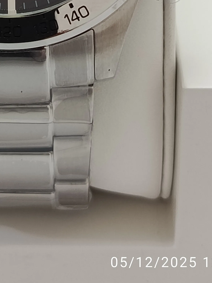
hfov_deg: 12.0
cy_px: -70
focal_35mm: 122
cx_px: -3
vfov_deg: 15.5
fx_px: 996
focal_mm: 5.24
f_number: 1.7
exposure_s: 1/100
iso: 454
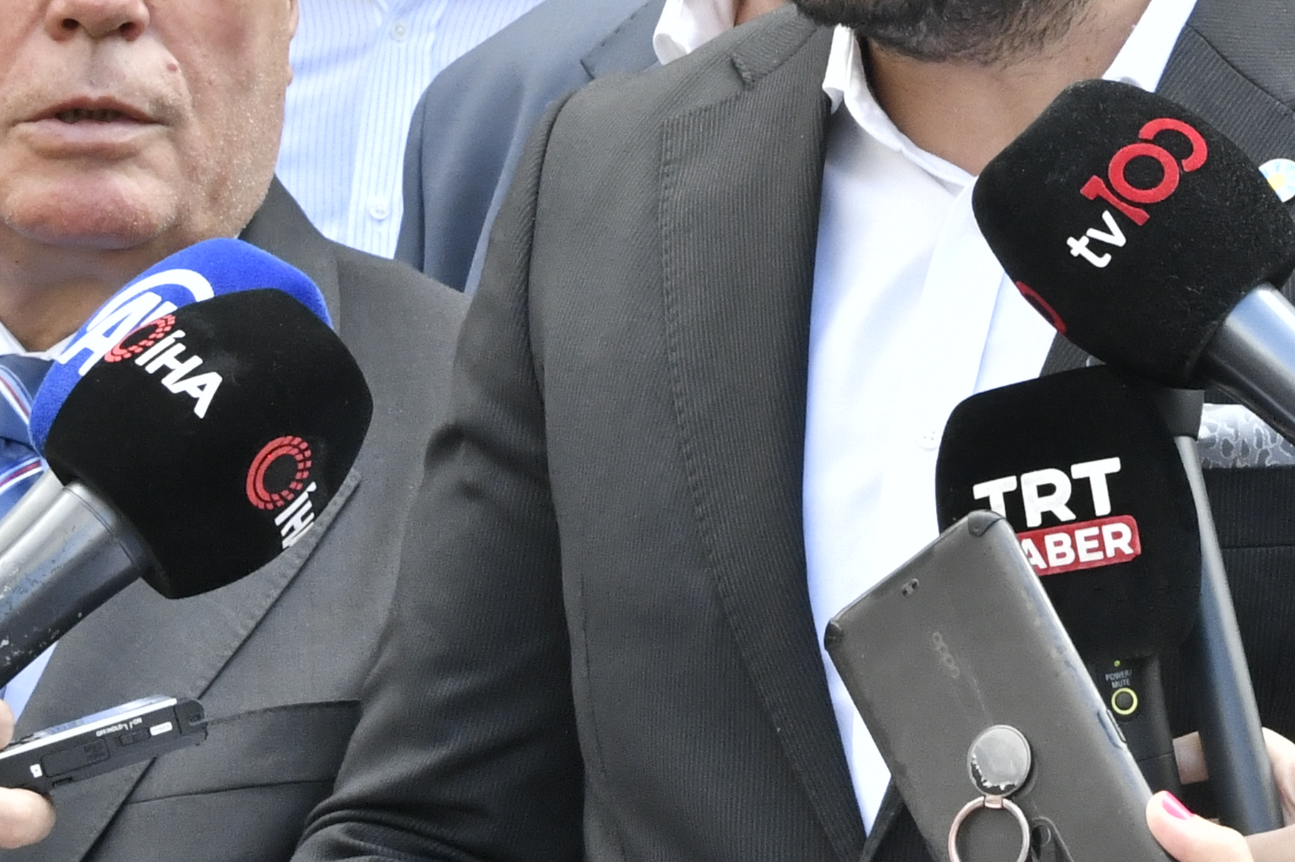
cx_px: 1052
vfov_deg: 5.9
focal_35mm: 233
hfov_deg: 8.8
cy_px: -88
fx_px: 8377
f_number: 16
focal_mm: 52
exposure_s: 1/180
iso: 1600
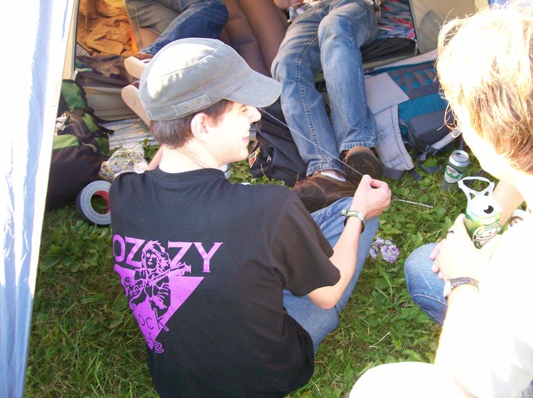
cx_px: 266
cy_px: 199
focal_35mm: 36
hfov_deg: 51.4
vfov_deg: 39.6
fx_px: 554
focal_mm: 6
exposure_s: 1/71.2
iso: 140
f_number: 2.7
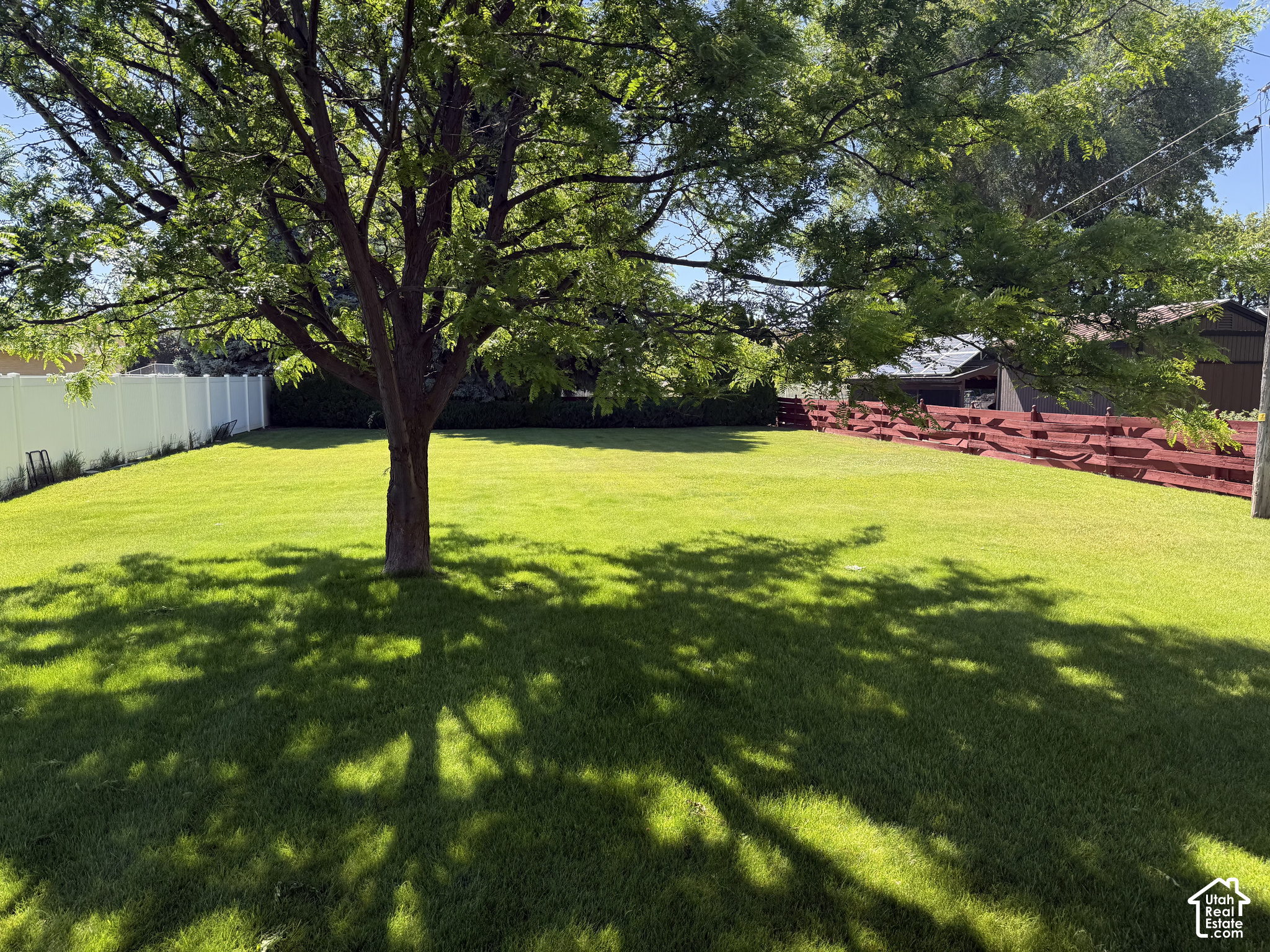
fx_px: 881
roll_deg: -0.4
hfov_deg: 71.6
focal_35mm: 24
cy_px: 476
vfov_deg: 56.8
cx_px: 635
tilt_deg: -6.9
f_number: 1.78
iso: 80
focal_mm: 6.76
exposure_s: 1/979
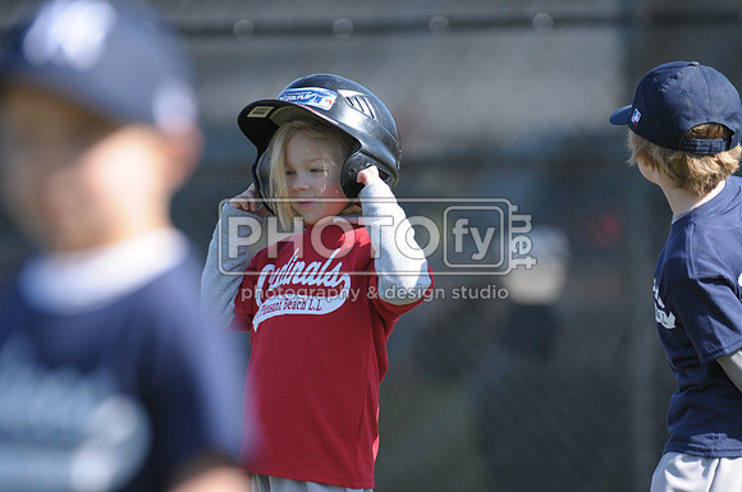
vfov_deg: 2.7
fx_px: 10497
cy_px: 246
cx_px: 371
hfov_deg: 4.0
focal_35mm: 510
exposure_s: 1/1000
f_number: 4.5
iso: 400
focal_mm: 340
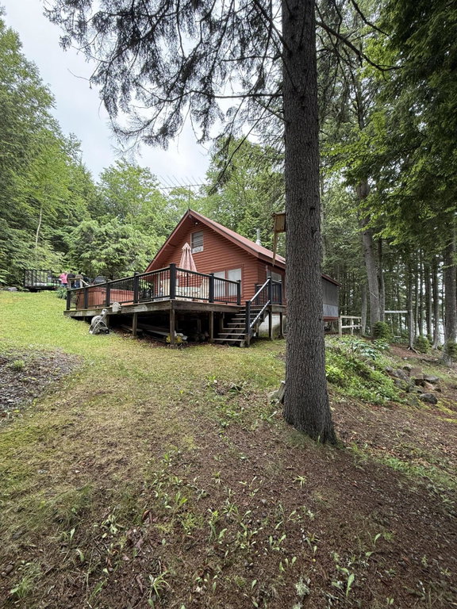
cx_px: 228
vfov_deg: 102.1
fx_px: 246
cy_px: 304
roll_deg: +0.5
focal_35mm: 14
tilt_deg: +6.3
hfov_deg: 85.7
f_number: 2.2
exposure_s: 1/99
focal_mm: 2.22
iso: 80
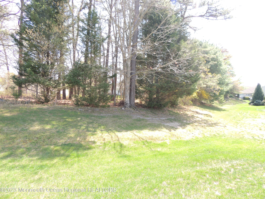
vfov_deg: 56.8
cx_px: 132
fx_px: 184
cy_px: 100
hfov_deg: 71.6
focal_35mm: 24
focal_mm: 4.3
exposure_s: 1/160
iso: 100
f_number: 3
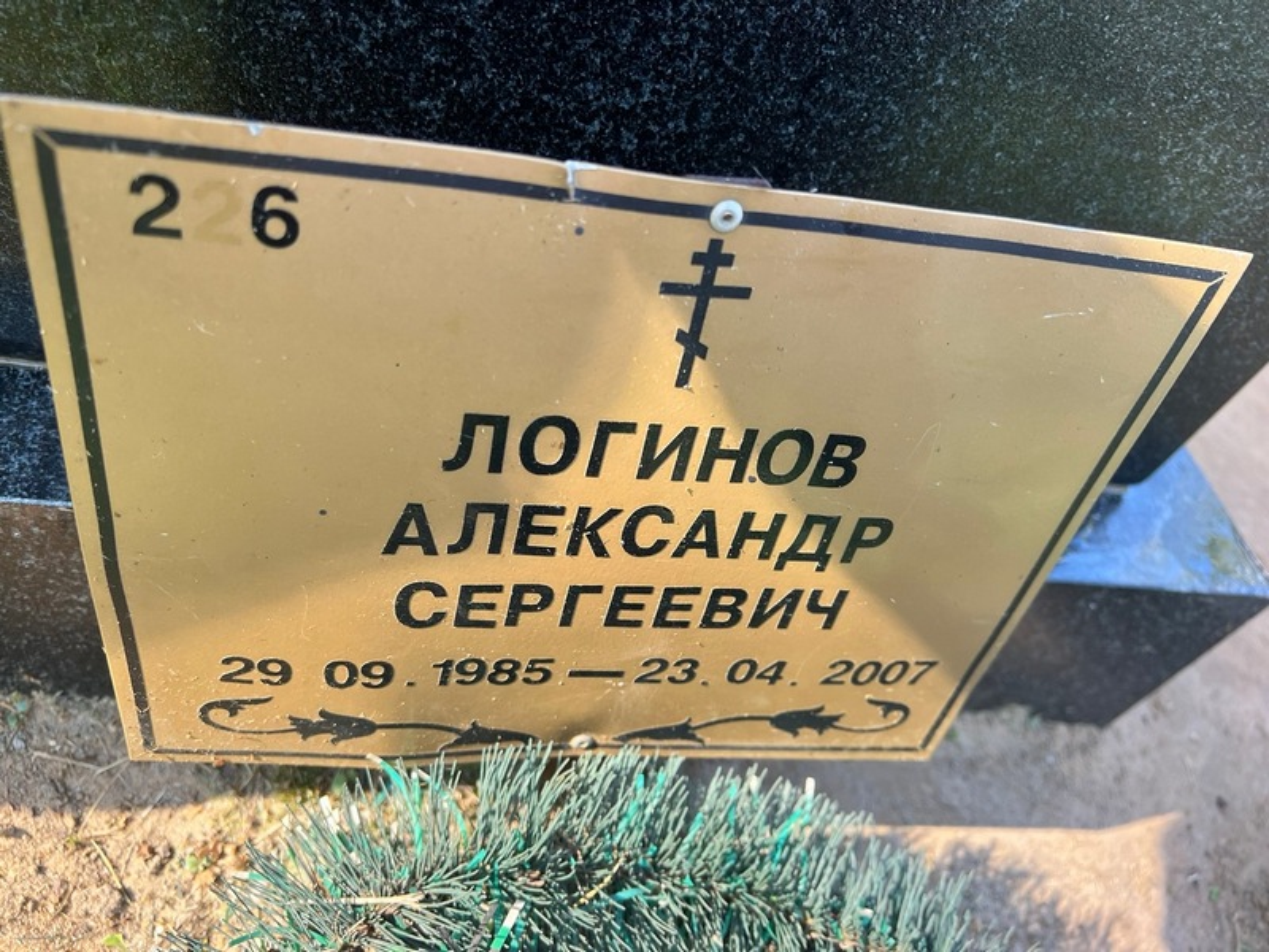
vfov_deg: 53.1
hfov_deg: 67.3
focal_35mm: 26
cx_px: 634
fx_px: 953
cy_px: 476
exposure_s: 1/149
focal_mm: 5.7
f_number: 1.5
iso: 32
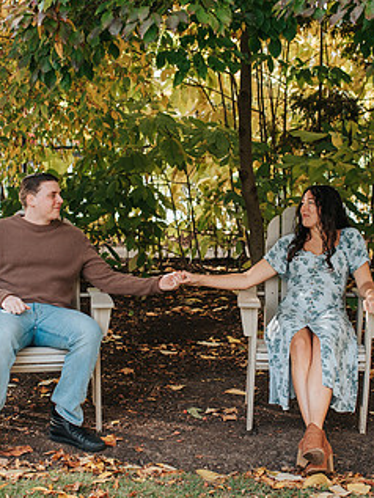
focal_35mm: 72
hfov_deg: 20.5
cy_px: 271
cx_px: 188
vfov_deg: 27.0
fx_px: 1037
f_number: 3.2
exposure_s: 1/250
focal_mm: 35
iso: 450
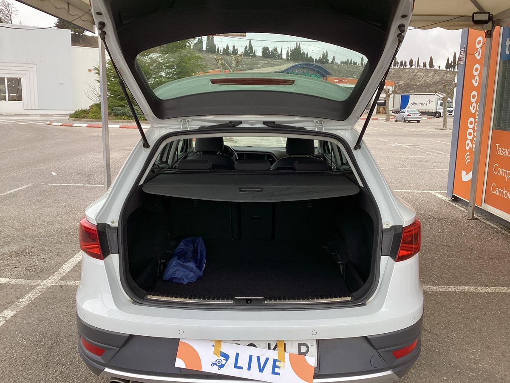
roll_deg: -2.0
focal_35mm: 31
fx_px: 457
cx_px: 255
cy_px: 192
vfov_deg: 45.4
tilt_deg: -8.1
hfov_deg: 58.4
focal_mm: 3.3
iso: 32
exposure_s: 1/100
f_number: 2.4
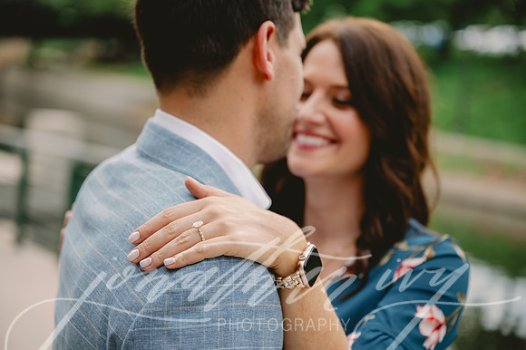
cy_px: 175
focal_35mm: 70
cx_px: 263
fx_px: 1022
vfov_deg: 19.4
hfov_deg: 28.9
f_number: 2.8
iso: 64
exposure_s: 1/160
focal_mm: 70
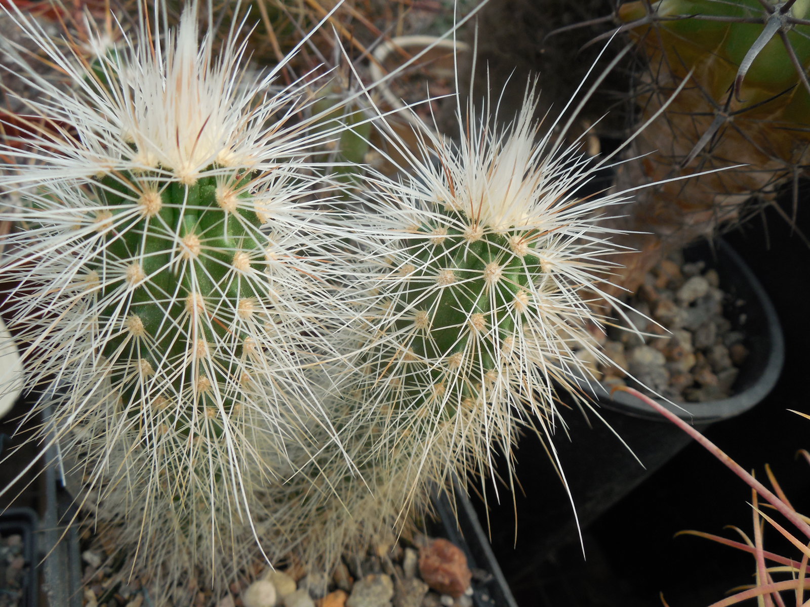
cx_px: 405
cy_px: 304
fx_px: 725
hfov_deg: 58.4
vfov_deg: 45.4
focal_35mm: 31
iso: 125
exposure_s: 1/250
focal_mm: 5.6
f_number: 3.6
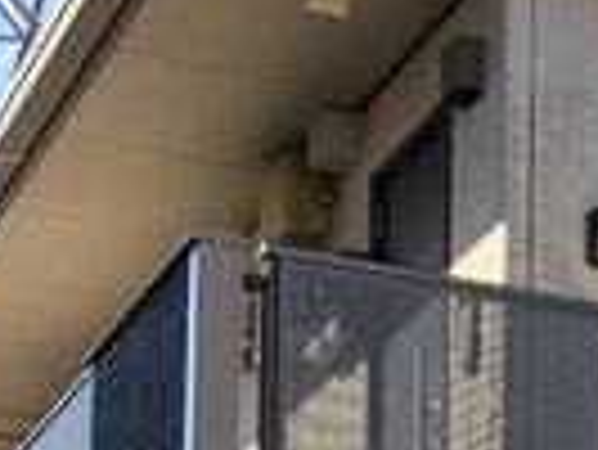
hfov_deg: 11.2
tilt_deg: +6.8
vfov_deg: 8.7
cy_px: 855
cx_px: 1120
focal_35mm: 163
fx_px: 2818
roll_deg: +2.5
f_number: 2.2
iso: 25
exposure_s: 1/541
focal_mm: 4.15
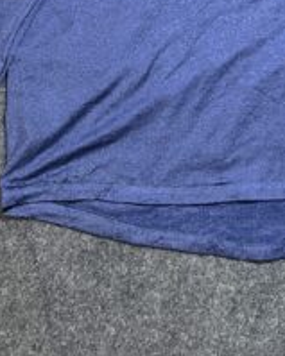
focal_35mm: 68
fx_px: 718
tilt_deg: -57.0
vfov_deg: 24.7
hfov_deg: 21.2
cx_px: 326
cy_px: -94
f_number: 1.5
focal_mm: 5.7
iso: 125
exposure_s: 1/50
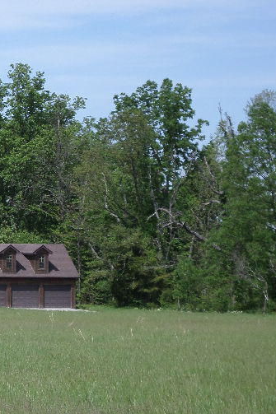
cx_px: -120
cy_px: 230
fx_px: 1634
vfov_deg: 14.5
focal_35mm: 142
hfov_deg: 9.4
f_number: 4.1
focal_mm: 12
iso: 80
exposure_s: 1/500
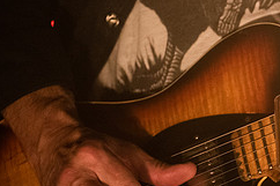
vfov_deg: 7.1
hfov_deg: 10.6
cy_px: 147
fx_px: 1492
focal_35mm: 192
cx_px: 322
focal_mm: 80
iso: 3200
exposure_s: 1/125
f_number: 3.2
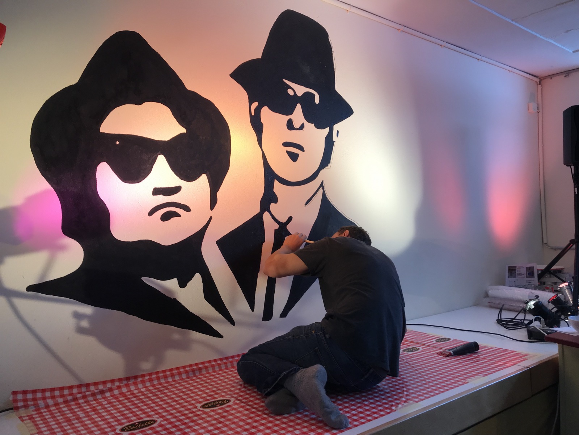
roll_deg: +0.5
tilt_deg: +1.4
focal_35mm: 28
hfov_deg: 63.4
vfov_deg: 49.7
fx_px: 468
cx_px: 290
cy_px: 218
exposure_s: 1/50
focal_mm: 3.99
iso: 25
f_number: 1.8
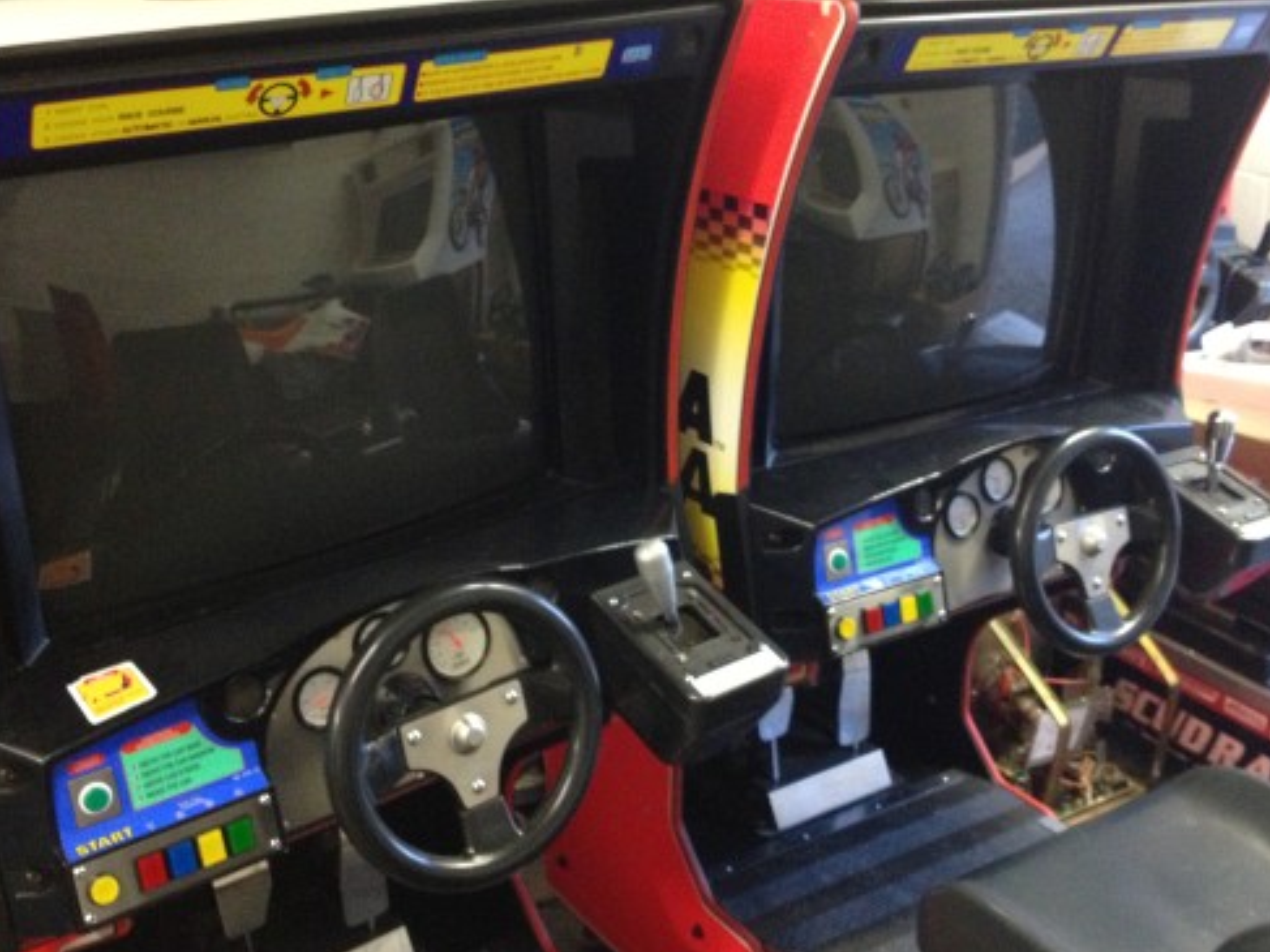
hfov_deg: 41.2
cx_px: 660
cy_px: 373
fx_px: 1687
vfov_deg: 31.4
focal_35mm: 46
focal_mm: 4.28
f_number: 2.4
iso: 400
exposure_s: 1/20
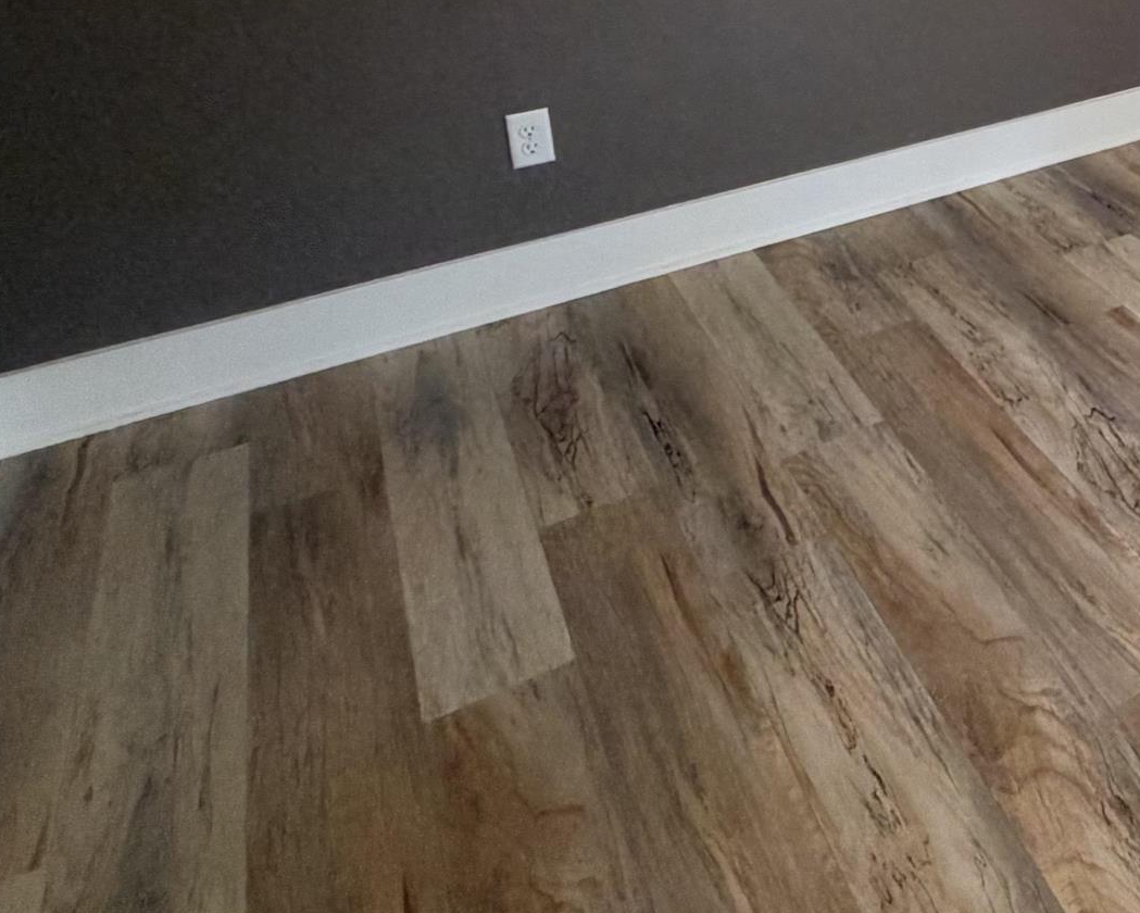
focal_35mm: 40
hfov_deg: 34.1
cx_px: 1450
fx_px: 1350
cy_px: -93
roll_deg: +0.5
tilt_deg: -12.1
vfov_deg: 32.7
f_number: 2.2
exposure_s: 1/120
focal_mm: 2.22
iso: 200
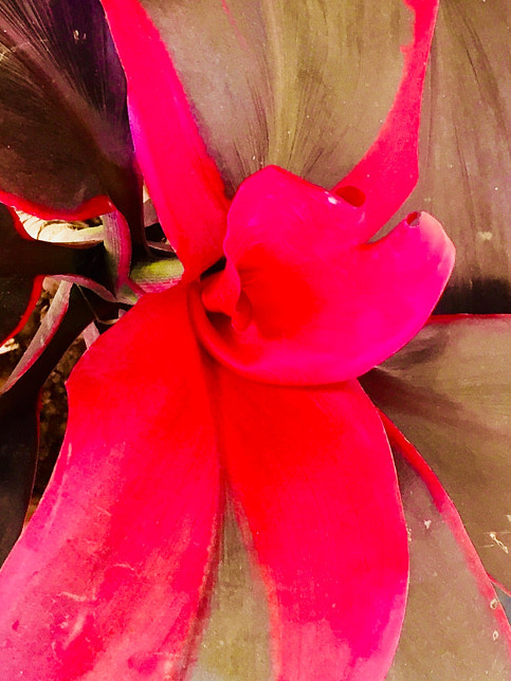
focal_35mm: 72
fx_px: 1417
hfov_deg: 20.3
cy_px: 246
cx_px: 134
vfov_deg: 26.9
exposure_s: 1/33
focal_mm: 4.15
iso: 80
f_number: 2.2
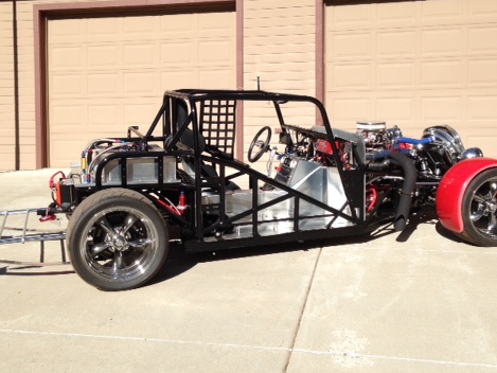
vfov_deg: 32.2
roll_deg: +0.9
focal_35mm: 45
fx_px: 646
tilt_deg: -0.7
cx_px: 233
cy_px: 161
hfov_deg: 42.0
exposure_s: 1/1748
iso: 50
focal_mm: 4.12
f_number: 2.4
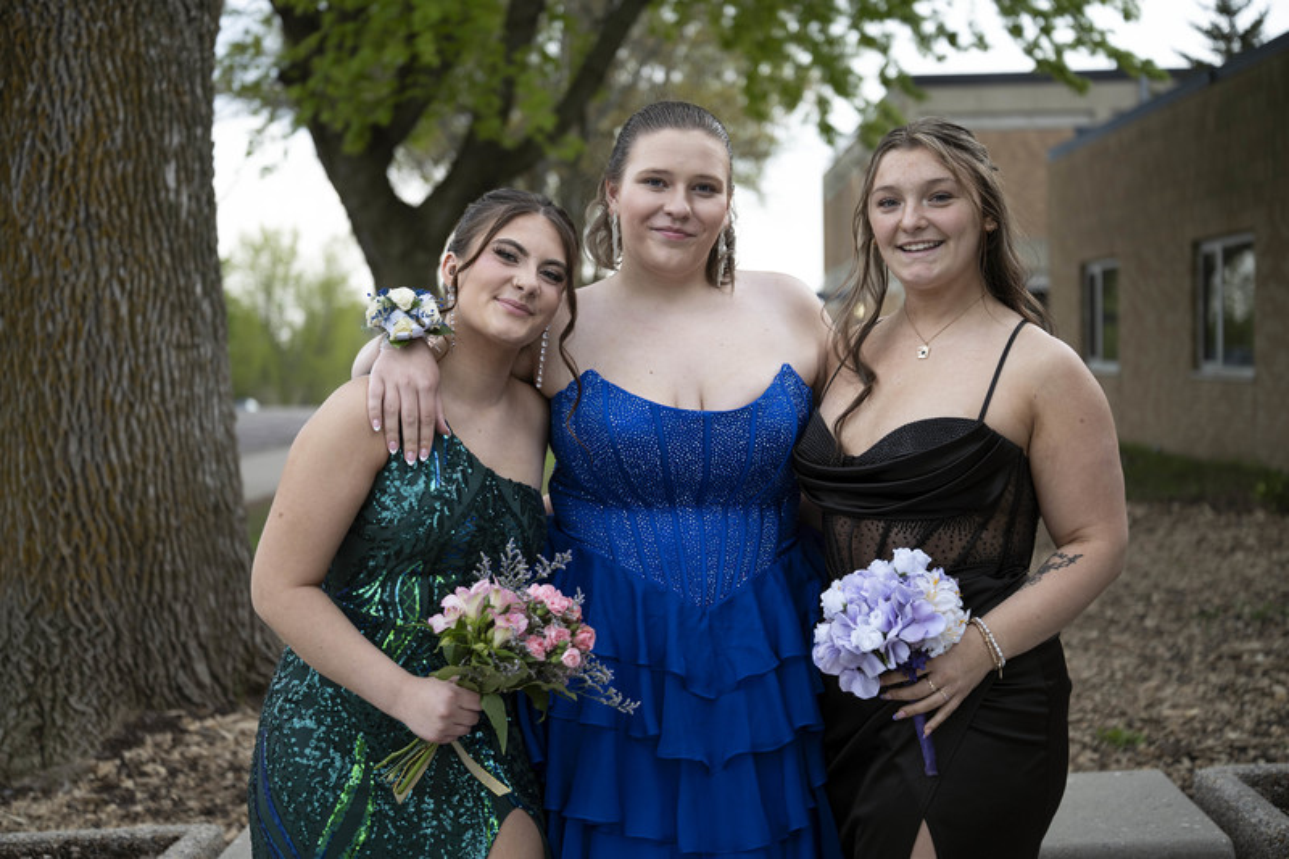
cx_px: 644
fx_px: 1790
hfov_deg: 39.6
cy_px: 430
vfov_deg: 27.0
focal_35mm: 50
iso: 220
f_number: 2.8
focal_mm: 50
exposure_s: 1/160
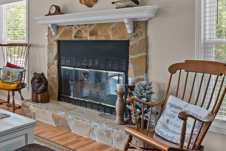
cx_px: 11
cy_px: 37
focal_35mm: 39
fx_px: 245
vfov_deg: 33.5
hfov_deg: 43.9
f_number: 9
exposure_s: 1.3
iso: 100
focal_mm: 14
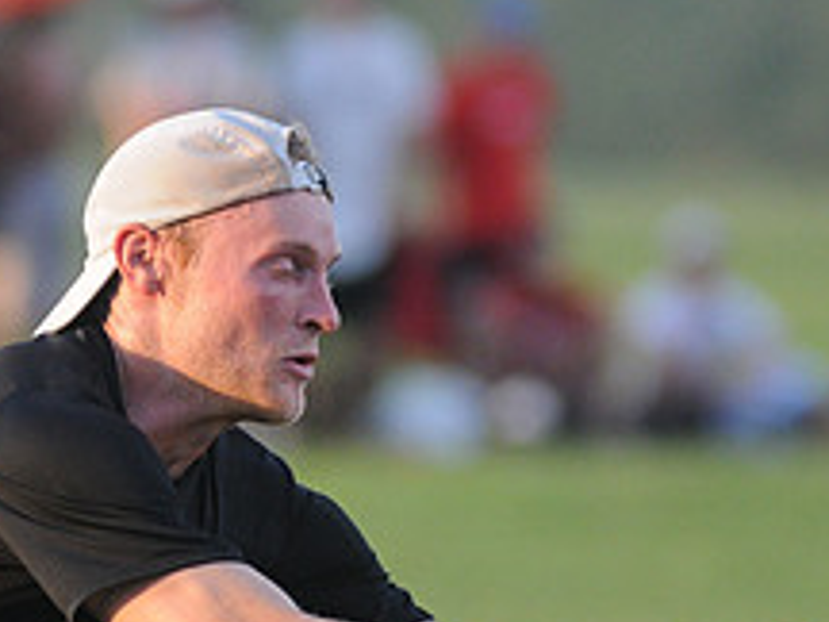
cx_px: 503
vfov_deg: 1.9
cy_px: 470
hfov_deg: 2.6
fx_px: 18560
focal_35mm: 775
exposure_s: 1/1600
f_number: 2.8
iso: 640
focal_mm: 200
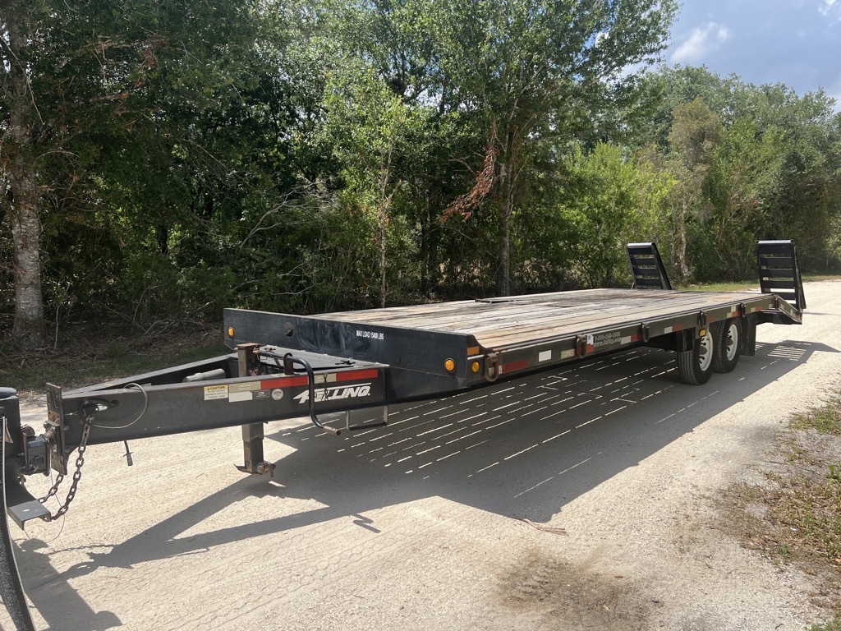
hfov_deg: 67.3
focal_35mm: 26
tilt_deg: -5.9
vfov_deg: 53.1
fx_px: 632
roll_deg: +1.6
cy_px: 316
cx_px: 420
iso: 50
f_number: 1.5
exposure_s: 1/3077
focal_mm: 5.7
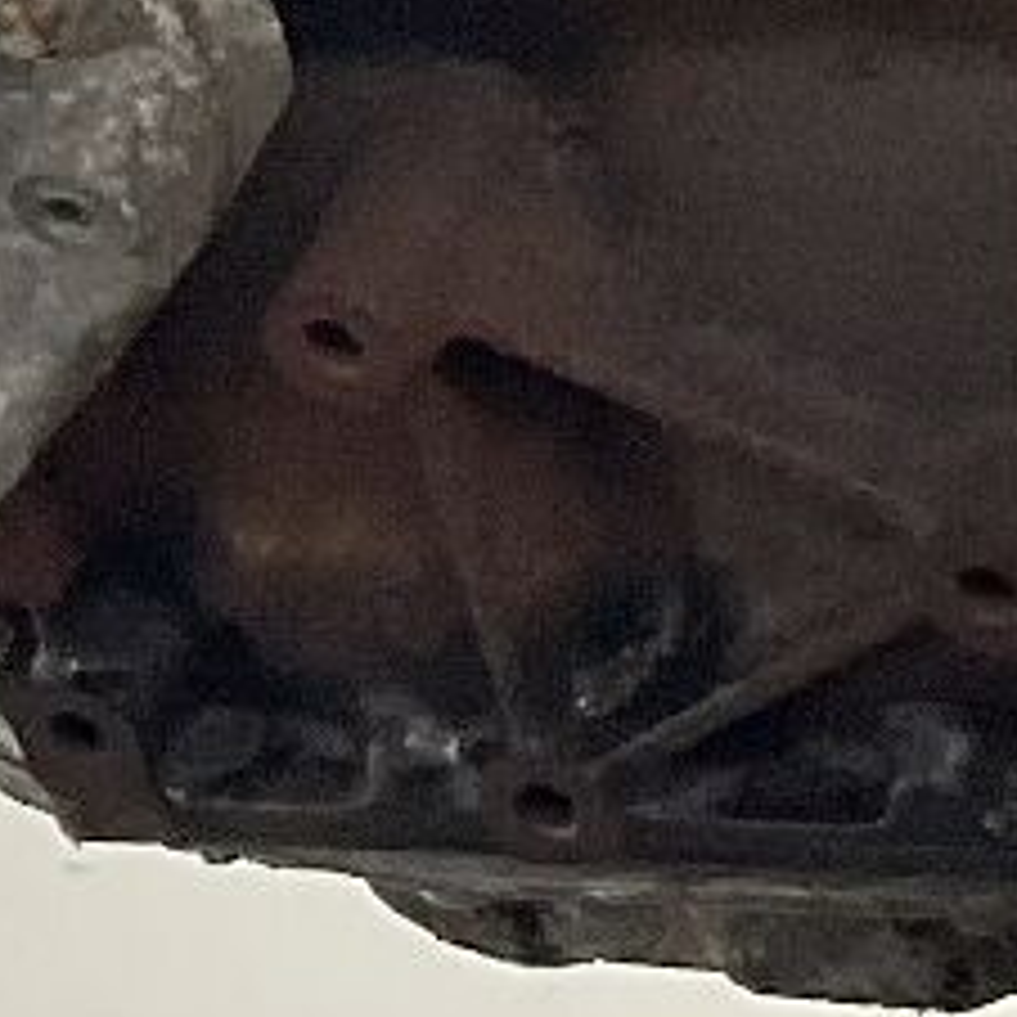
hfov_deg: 8.0
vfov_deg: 7.7
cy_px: -904
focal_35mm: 218
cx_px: 842
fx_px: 7246
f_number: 1.8
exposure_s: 1/50
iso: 50
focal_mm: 3
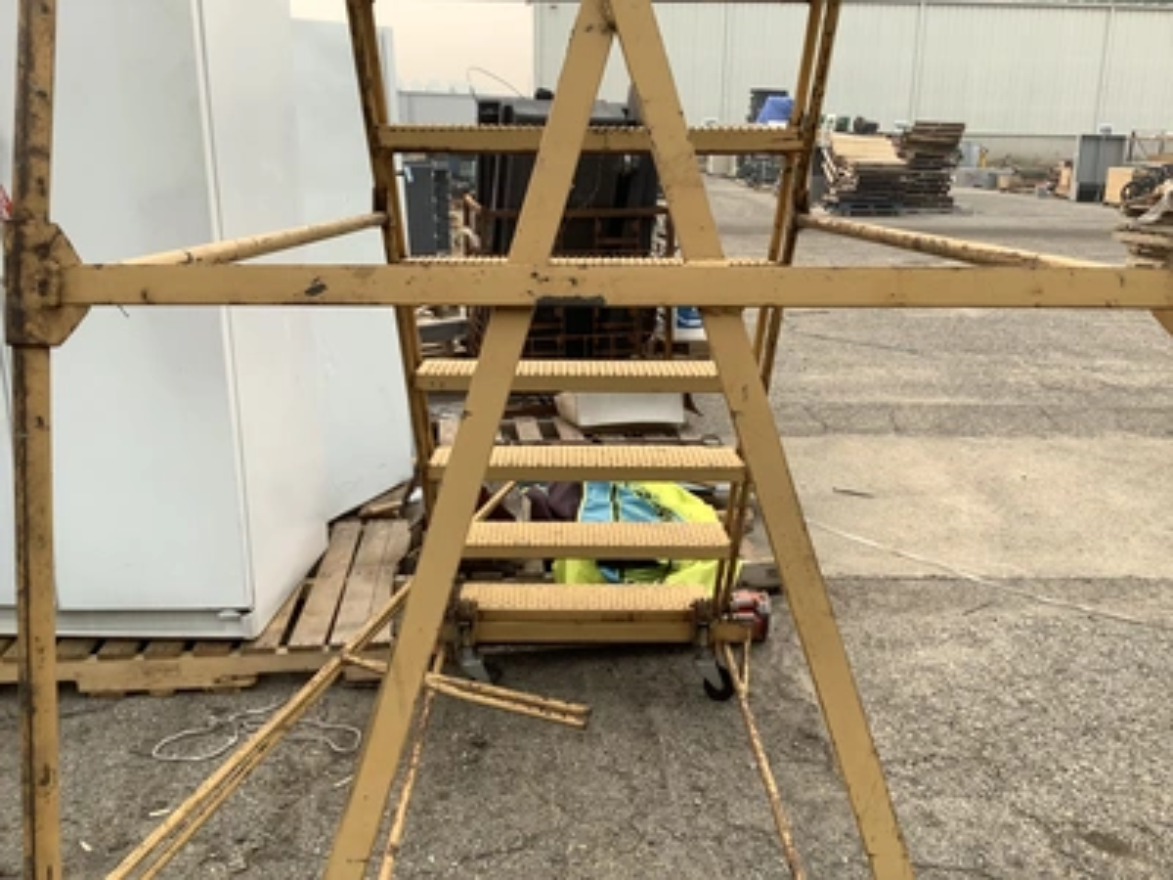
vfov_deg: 45.4
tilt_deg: -14.8
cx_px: 586
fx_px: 1050
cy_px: 440
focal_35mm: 31
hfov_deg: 58.4
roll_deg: -1.2
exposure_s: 1/347
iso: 25
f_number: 2.4
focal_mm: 3.3
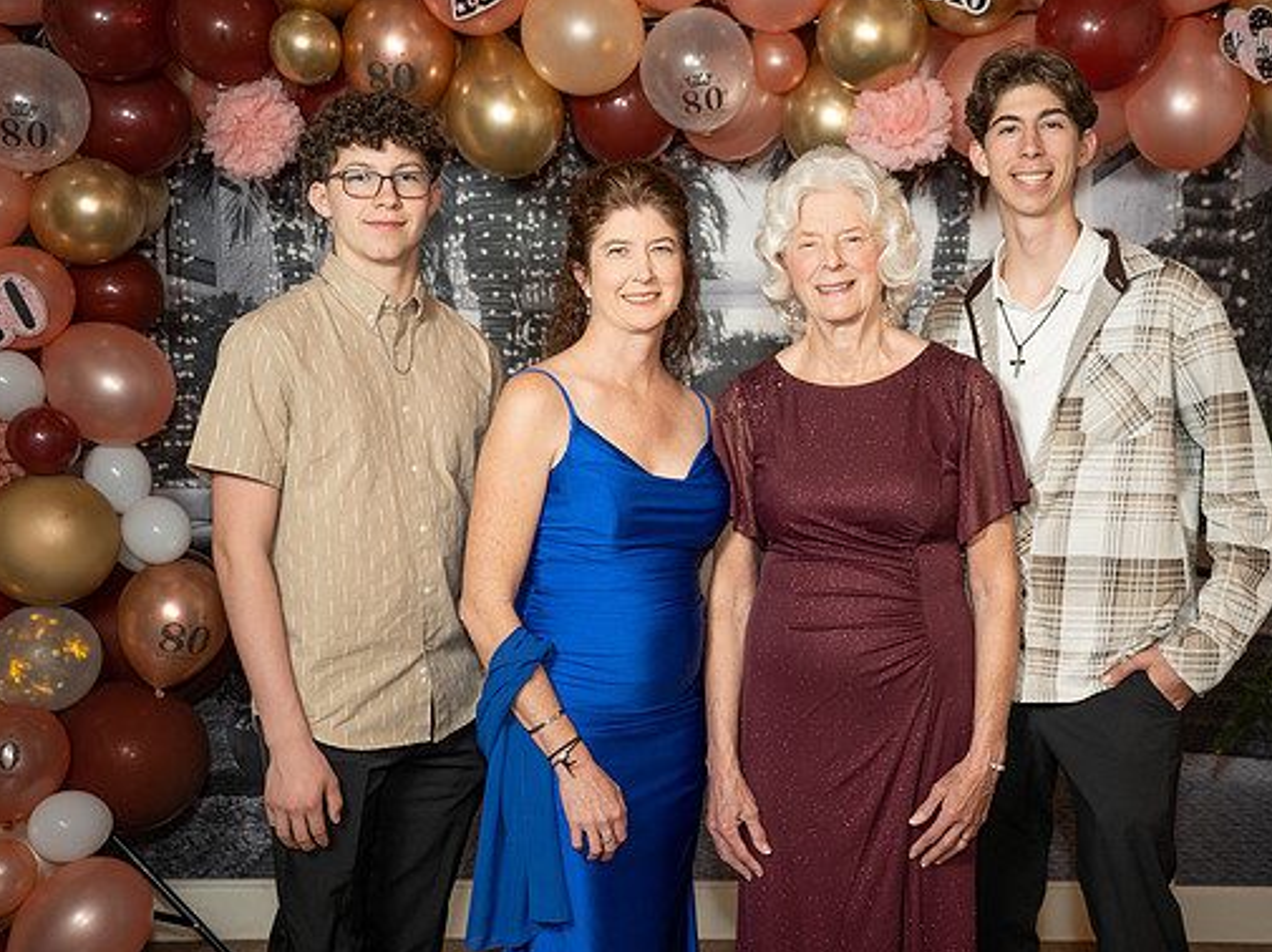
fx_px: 1616
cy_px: 477
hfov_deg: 42.9
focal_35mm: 44
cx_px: 720
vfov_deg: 32.8
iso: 1000
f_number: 2.8
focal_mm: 39.8
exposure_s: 1/160
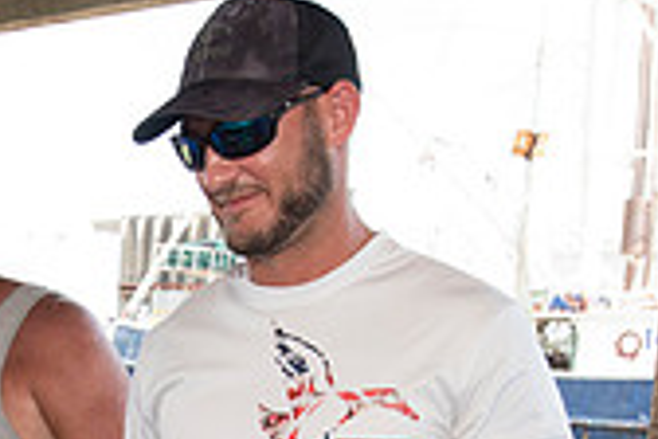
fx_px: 1389
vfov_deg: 16.9
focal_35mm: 76
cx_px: 98
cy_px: 574
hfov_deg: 26.0
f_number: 5
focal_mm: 22
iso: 250
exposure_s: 1/160
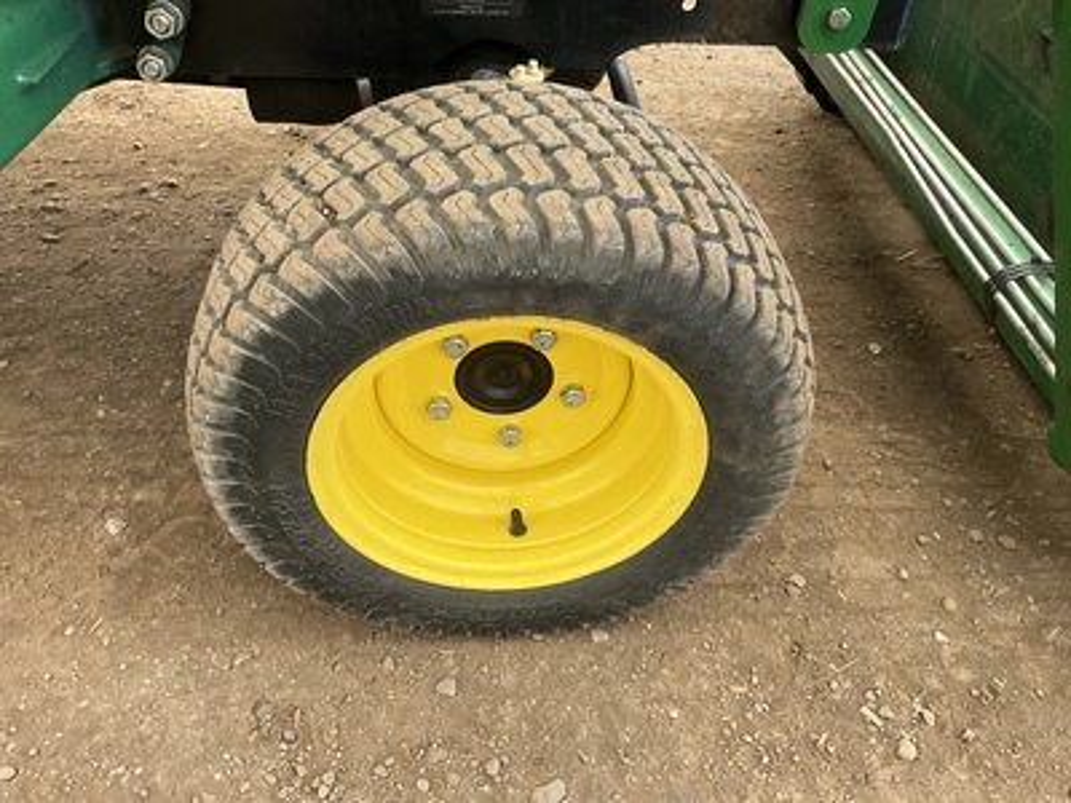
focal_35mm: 29
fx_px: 897
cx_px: 536
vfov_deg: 48.2
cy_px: 402
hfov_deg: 61.7
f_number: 1.8
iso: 64
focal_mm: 3
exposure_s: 1/122
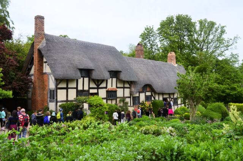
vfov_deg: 36.7
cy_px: 80
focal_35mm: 36
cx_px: 122
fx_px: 242
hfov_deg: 53.3
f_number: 16
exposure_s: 1/50
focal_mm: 24
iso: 200
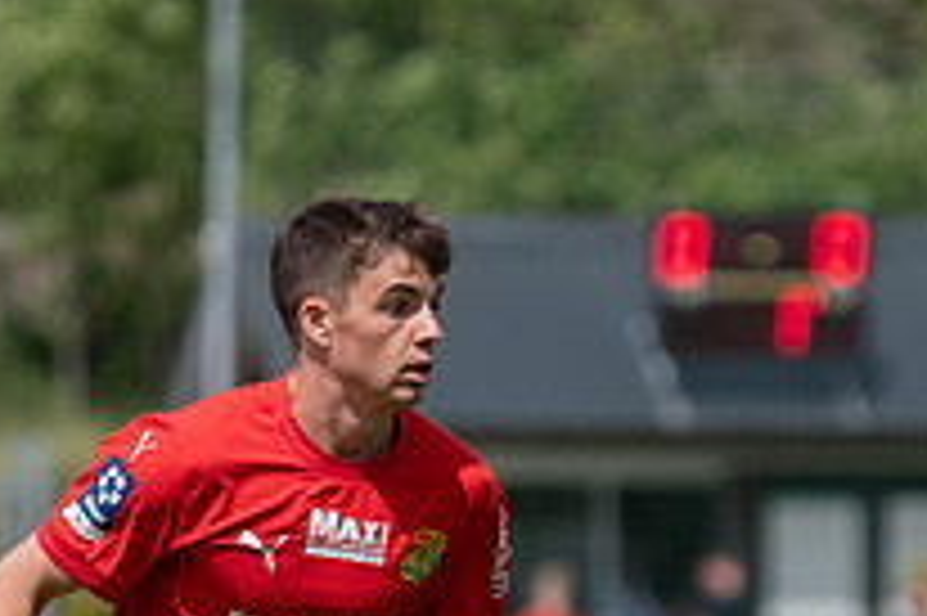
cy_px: 713
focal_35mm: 634
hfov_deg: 3.3
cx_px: 459
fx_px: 16312
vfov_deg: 2.2
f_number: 3.2
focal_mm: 150
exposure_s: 1/2000
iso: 125
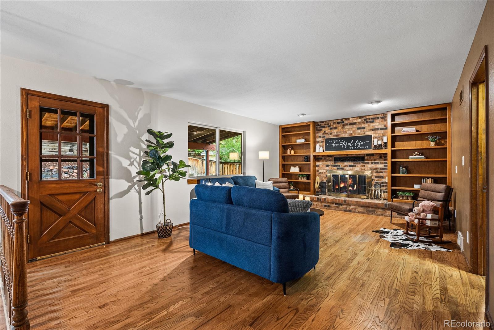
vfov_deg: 73.8
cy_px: 165
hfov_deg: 96.7
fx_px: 220
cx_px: 247
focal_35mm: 16
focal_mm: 16
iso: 200
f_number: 8
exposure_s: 4
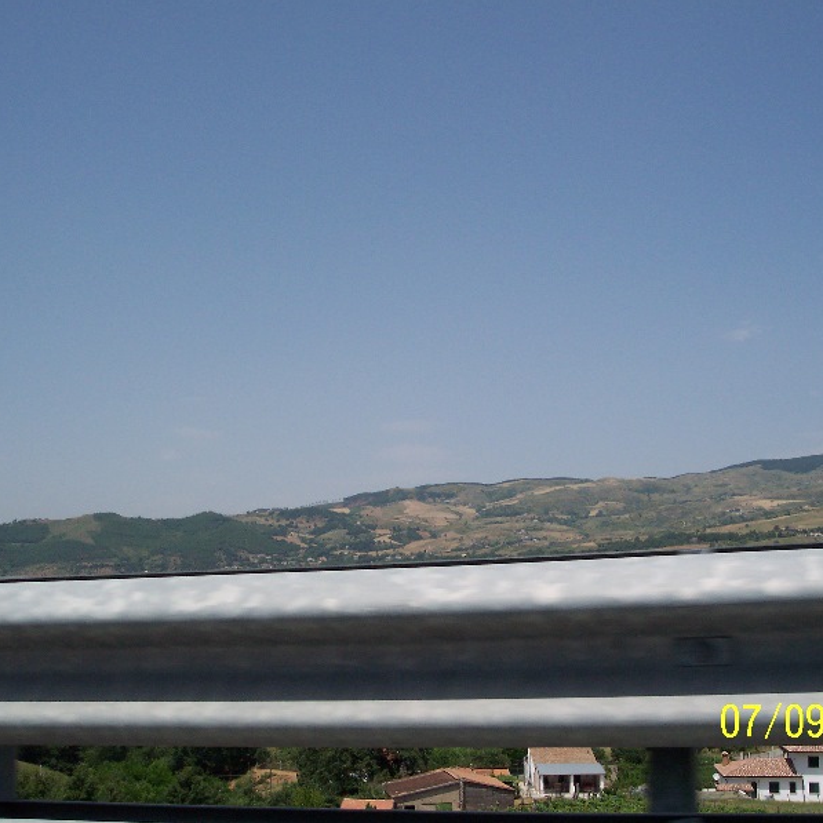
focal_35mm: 45
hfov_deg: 37.5
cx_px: 437
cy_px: 411
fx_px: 1210
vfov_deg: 37.6
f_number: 4.8
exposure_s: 1/1000
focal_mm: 8
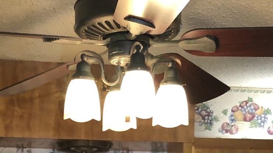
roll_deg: +1.3
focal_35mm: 95
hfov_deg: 22.4
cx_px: 106
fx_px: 688
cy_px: 342
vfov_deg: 11.1
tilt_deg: -5.7
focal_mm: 3.99
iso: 32
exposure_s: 1/30
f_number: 1.8
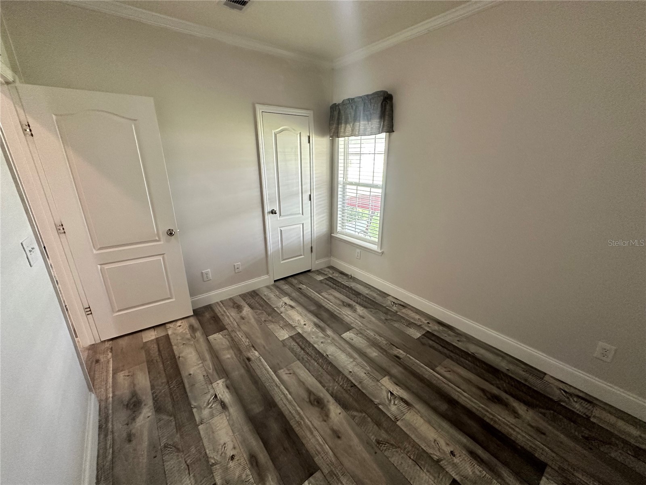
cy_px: 242
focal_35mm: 14
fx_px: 261
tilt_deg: -18.3
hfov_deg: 102.1
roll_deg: +0.2
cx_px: 323
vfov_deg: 85.7
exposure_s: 1/120
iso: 250
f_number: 2.2
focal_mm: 2.22
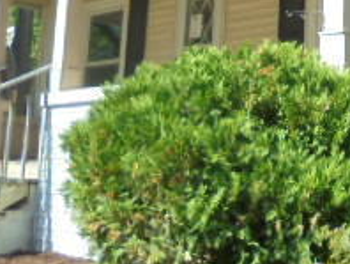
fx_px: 850
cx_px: 331
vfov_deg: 17.0
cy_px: -30
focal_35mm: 84
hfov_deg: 22.6
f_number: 3.5
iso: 100
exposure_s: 1/400
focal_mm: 4.6
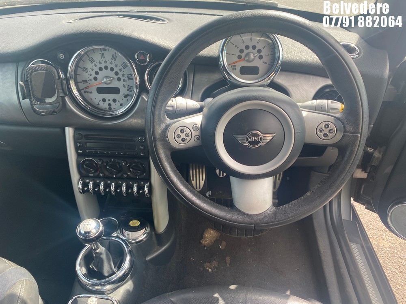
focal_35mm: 26
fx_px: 305
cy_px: 152
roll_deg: +1.8
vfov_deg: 53.1
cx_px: 203
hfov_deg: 67.3
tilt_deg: -38.2
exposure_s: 1/321
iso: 32
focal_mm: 4.25
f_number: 1.8
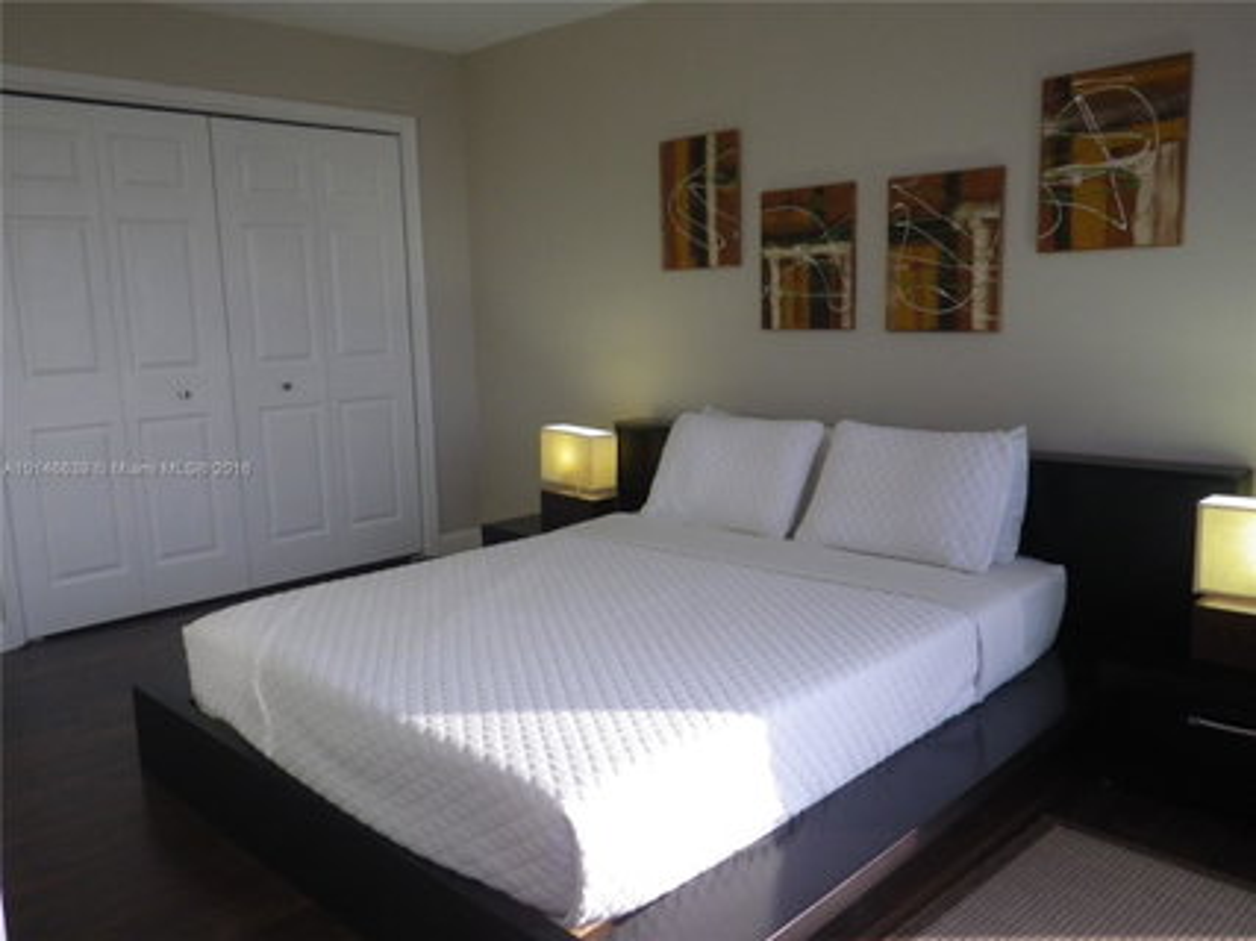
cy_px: 470
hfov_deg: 63.5
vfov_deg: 49.7
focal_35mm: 28
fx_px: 1016
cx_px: 628
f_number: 3.5
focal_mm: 5
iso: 160
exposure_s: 1/50
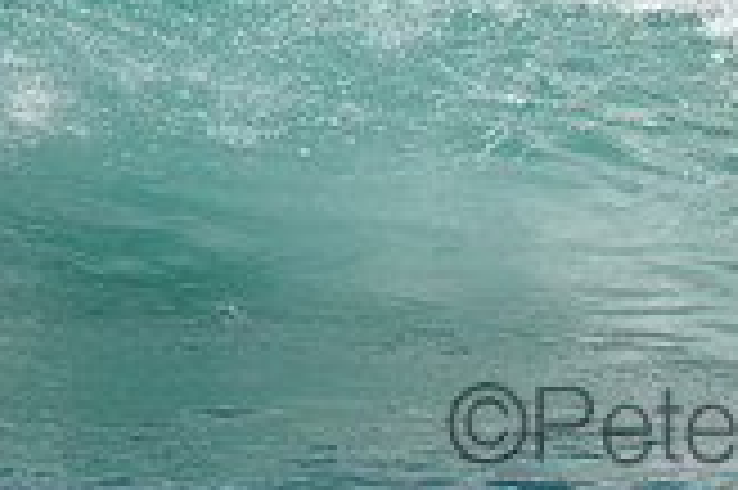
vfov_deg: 0.5
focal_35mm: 2837
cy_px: -321
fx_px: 58099
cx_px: 796
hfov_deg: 0.7
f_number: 11
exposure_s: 1/2000
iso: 640
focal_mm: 800
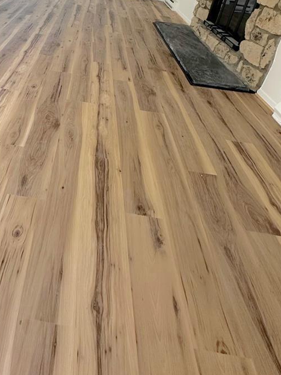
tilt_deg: -24.6
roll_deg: -7.8
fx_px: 271
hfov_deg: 52.7
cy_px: 54
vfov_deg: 61.1
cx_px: 74
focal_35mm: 25
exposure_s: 1/60
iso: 200
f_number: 2.2
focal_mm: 2.22
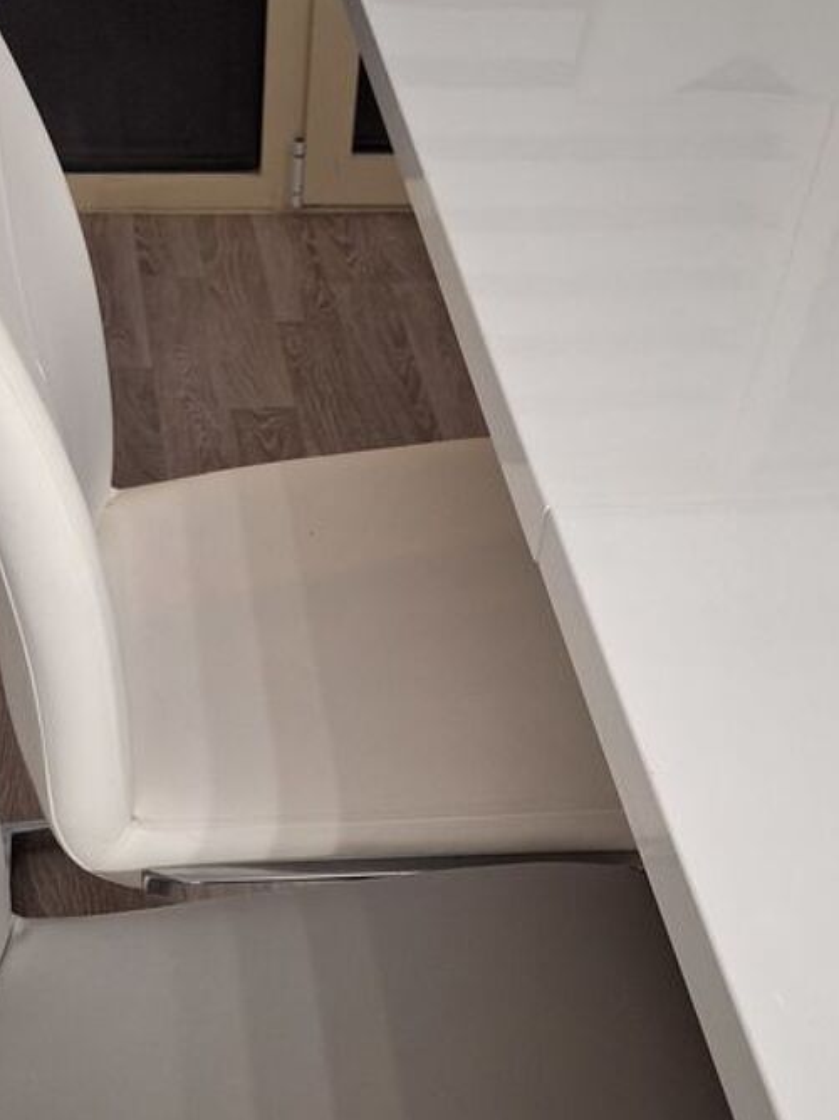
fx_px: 1487
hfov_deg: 31.4
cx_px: 341
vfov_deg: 41.1
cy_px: 657
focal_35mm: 46
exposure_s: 1/25
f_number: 1.8
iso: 320
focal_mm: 5.54
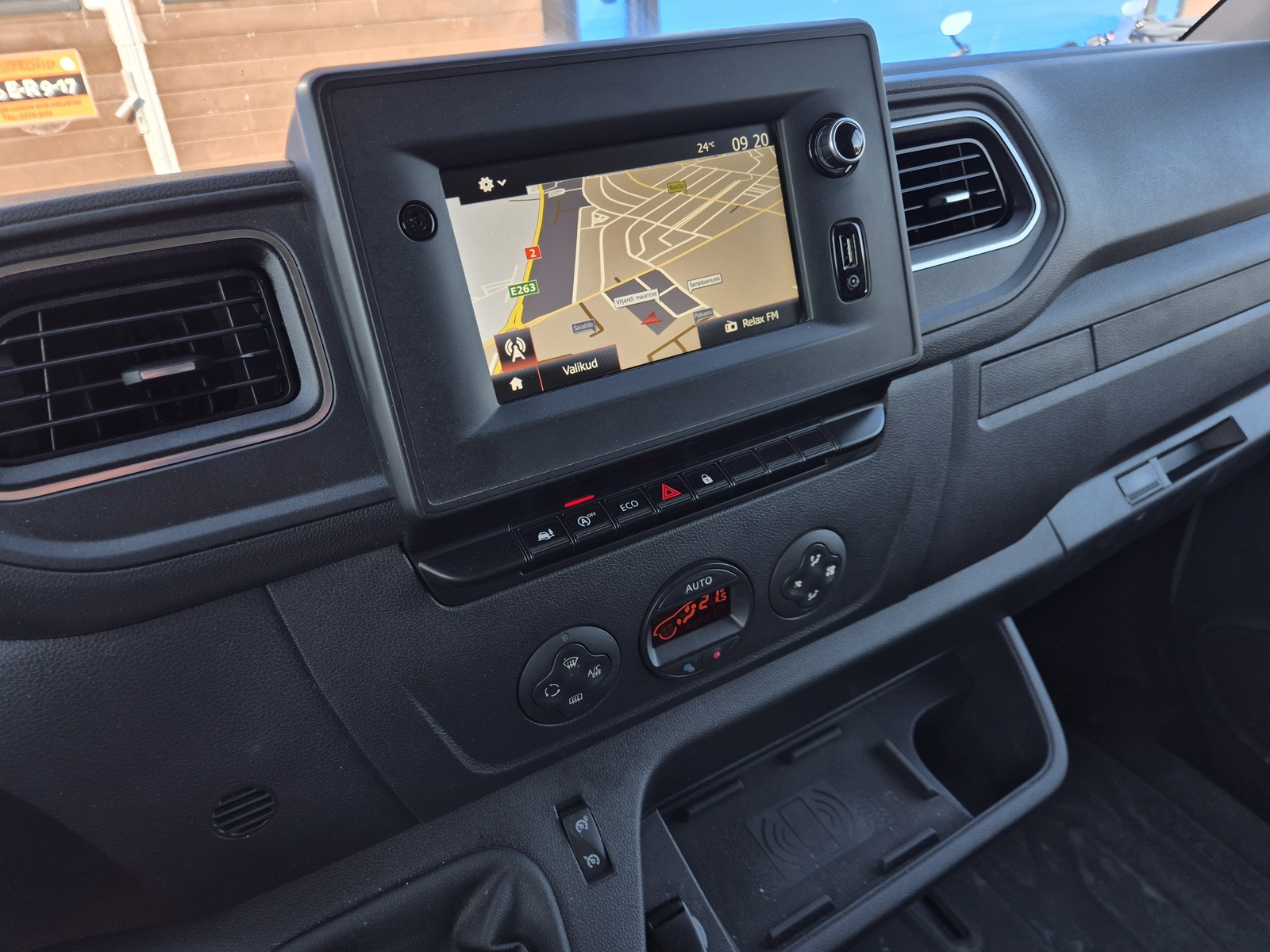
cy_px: 476
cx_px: 635
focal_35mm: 23
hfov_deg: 73.9
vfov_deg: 58.9
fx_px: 844
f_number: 1.8
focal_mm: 5.4
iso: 40
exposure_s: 1/180
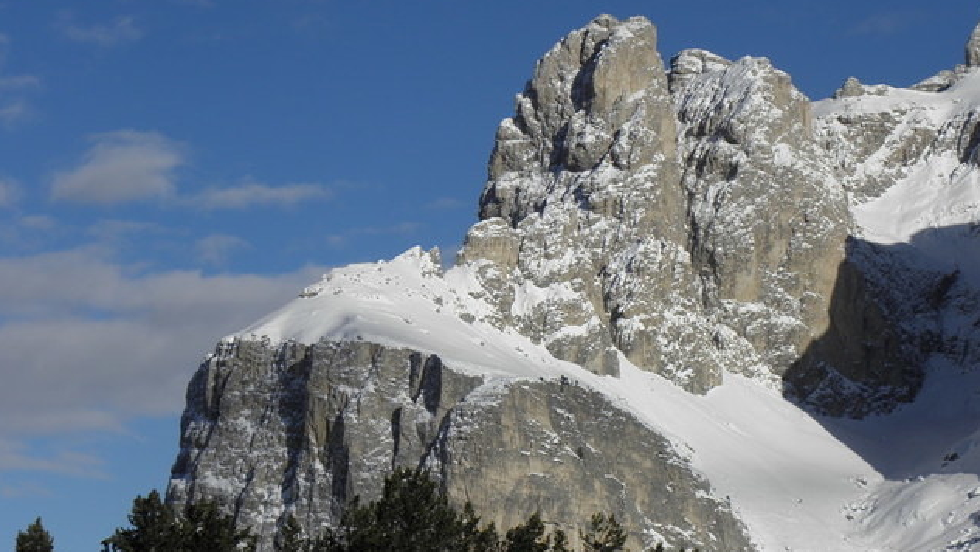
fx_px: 2781
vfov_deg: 11.3
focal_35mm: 107
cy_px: 250
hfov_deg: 20.0
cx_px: 493
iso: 64
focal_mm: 17.34
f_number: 5.6
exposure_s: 1/800
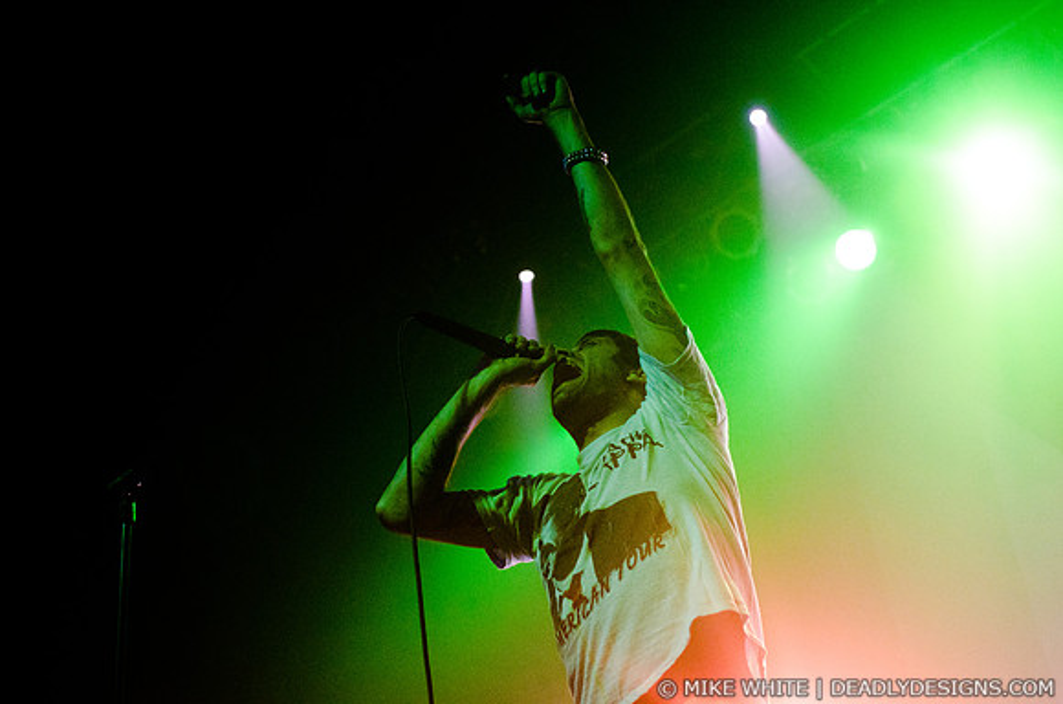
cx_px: 532
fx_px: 1547
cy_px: 352
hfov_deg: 37.9
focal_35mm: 52
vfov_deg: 25.6
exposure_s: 1/640
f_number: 2.8
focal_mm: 35
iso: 3200
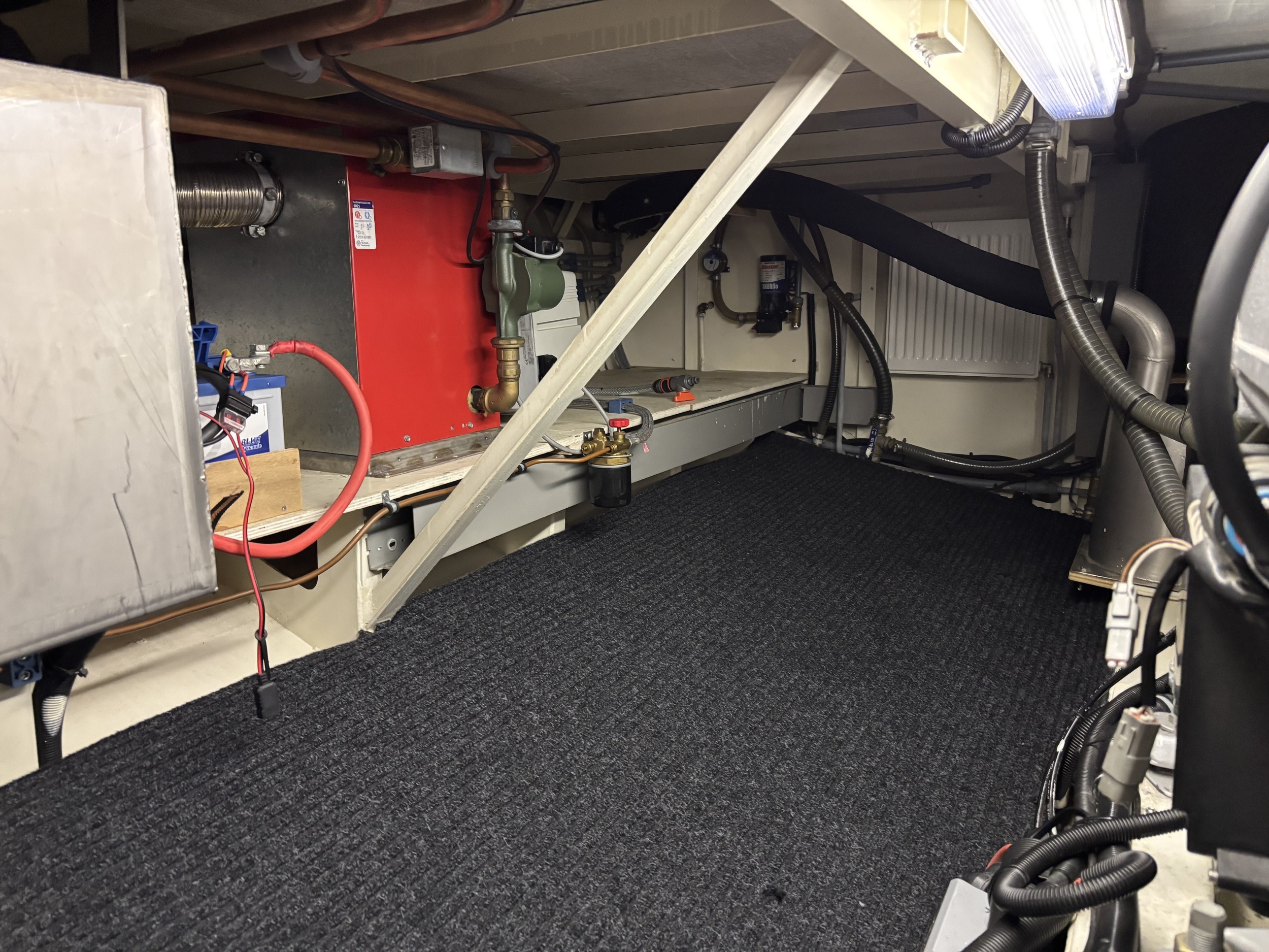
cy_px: 476
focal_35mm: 26
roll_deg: +0.8
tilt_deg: -12.5
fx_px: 953
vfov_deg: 53.1
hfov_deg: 67.3
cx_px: 634
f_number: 1.6
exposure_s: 1/33
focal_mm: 5.96
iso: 500
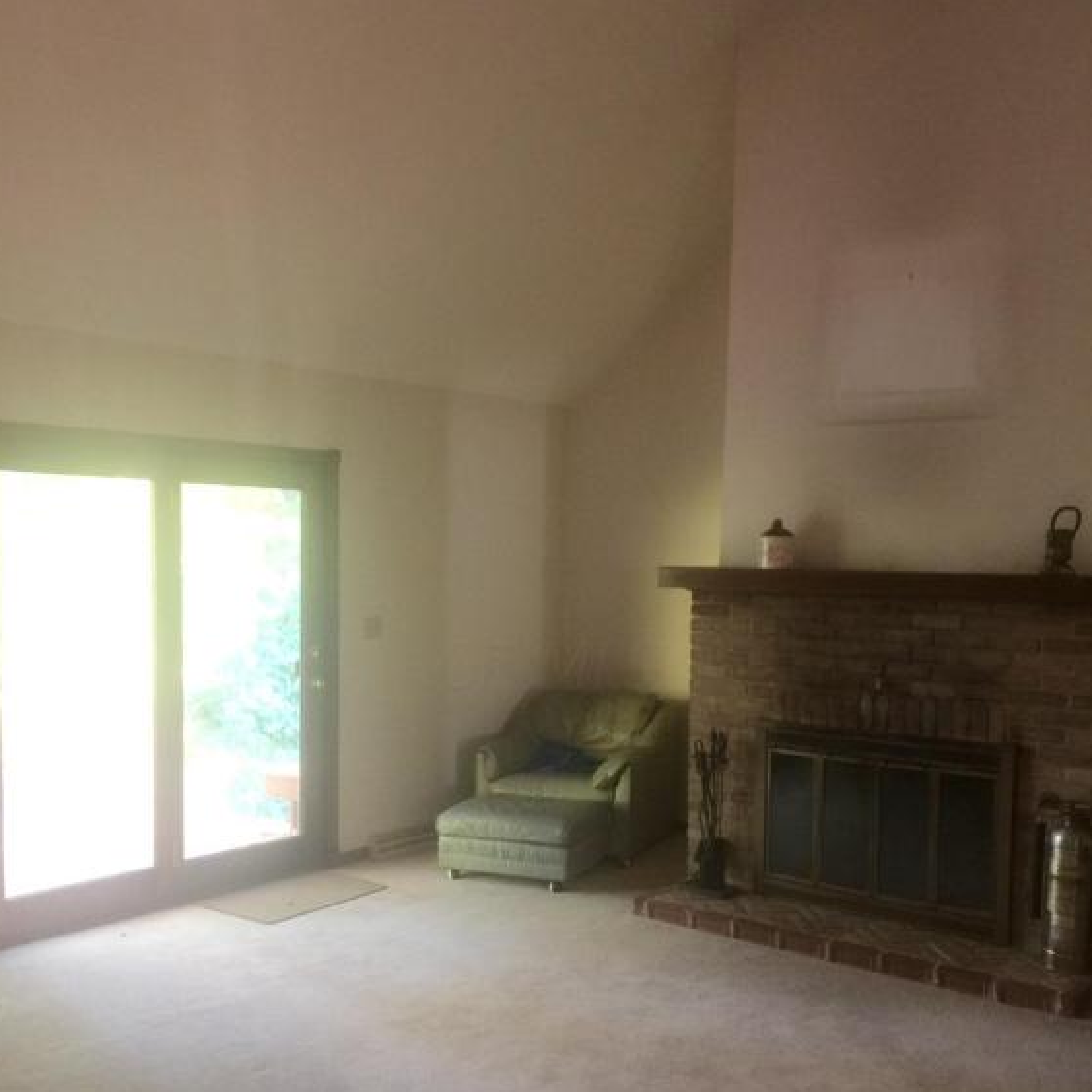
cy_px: 665
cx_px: 546
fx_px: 1249
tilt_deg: -3.9
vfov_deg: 46.9
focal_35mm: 35
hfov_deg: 47.2
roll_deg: -1.3
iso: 64
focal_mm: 4.15
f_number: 2.2
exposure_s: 1/4
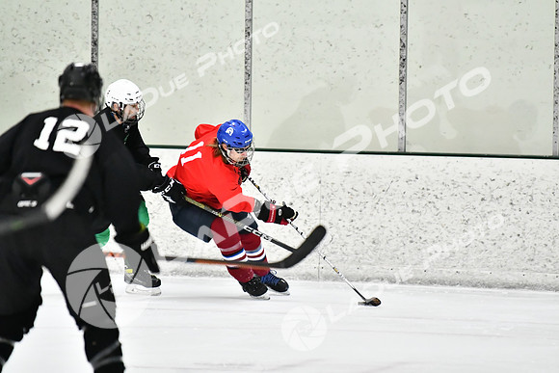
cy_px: 186
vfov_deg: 4.6
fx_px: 4659
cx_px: 280
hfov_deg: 6.9
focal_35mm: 300
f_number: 2.8
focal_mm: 200
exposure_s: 1/1600
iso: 6400
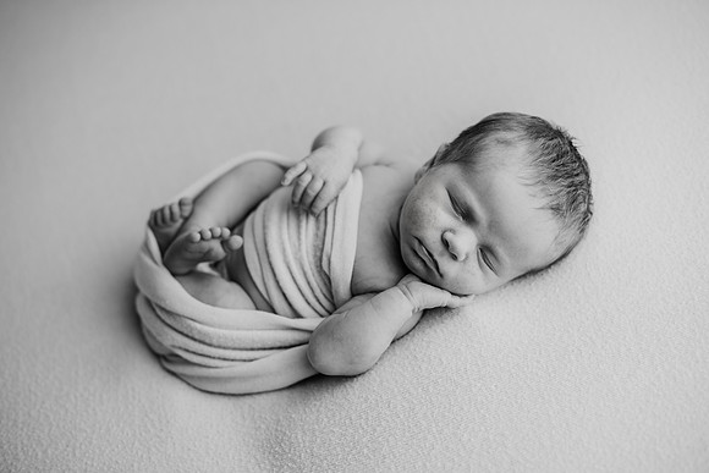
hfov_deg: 39.6
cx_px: 354
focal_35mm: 50
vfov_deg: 27.0
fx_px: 985
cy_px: 236
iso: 100
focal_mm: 50
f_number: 2.8
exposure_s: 1/160
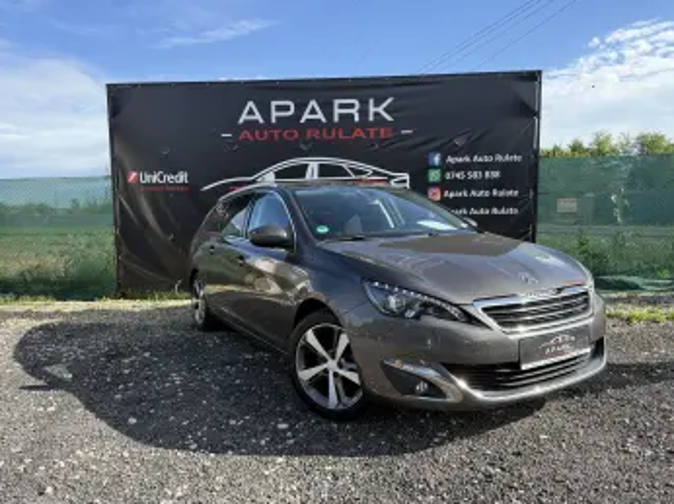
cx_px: 347
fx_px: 486
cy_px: 259
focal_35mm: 25
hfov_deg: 69.4
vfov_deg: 54.8
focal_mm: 6.76
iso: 100
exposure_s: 1/2299
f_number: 1.78
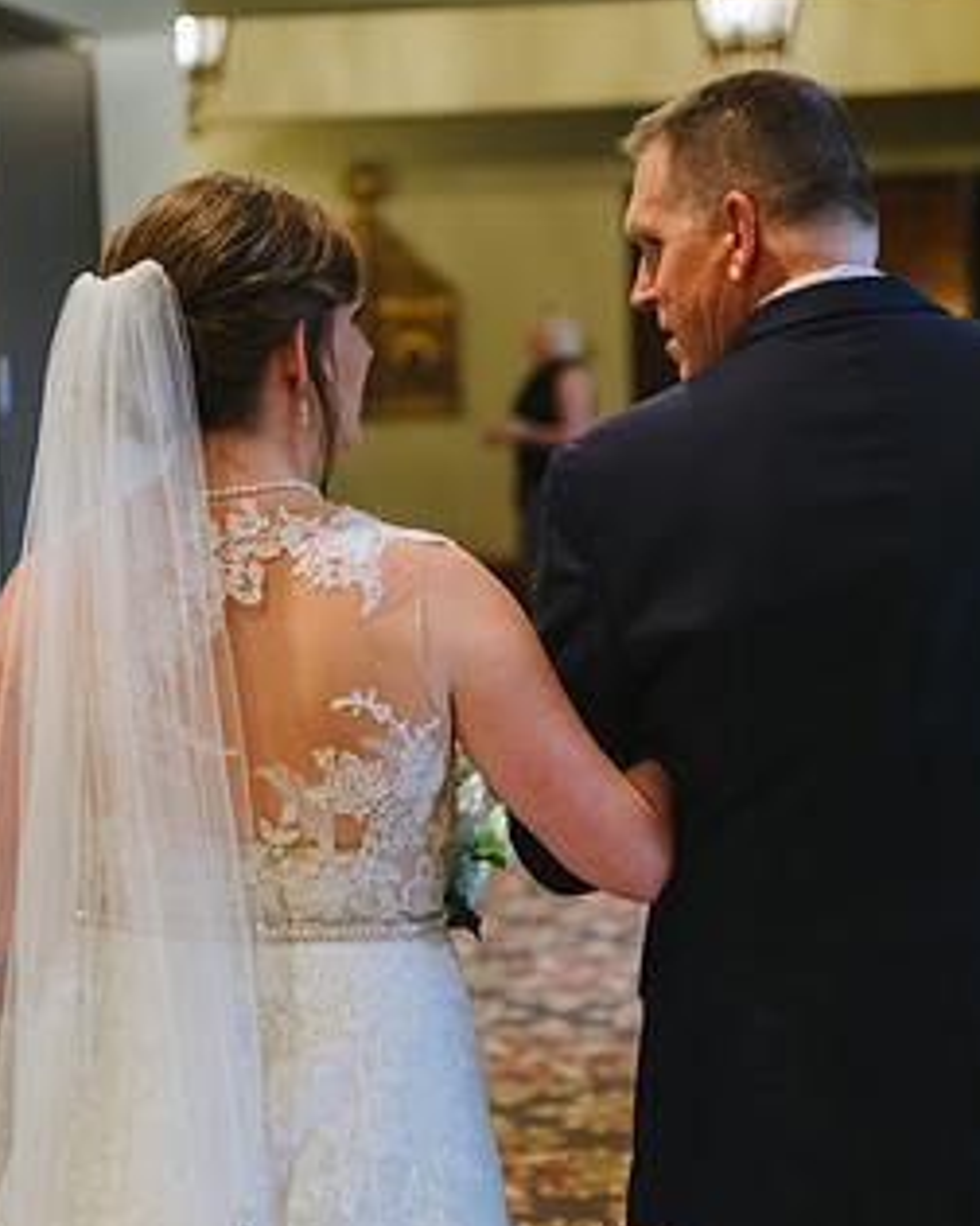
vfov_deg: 23.0
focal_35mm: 83
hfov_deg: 18.5
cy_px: 634
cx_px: 498
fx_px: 3009
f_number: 2.8
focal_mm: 62
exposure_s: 1/125
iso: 3600
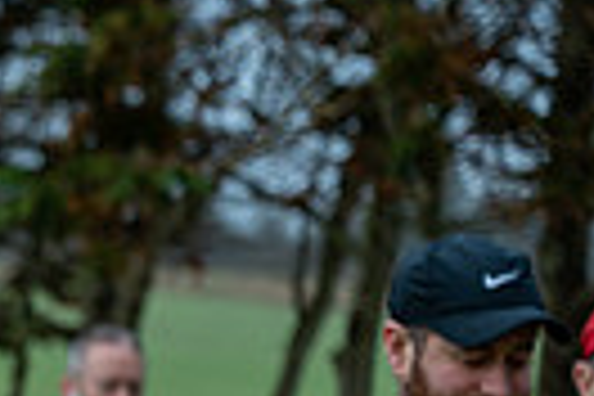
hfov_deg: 6.5
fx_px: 5065
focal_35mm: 307
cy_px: 587
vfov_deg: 4.5
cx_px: -644
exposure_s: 1/1250
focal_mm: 70
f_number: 2.8
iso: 320
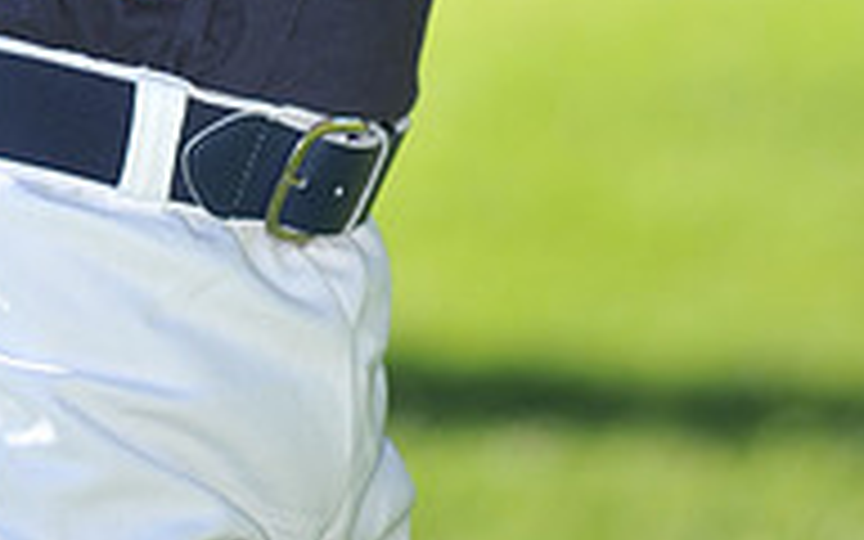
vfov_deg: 2.1
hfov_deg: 3.4
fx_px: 14528
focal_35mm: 617
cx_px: 230
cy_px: -562
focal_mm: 200
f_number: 4
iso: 200
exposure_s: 1/640
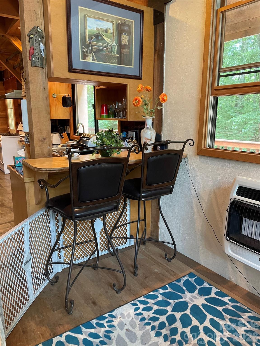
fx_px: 260
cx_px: 130
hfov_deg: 53.1
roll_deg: +0.1
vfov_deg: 67.3
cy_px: 173
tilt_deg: -11.4
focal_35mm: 26
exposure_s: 1/60
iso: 400
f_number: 1.6
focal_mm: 4.2
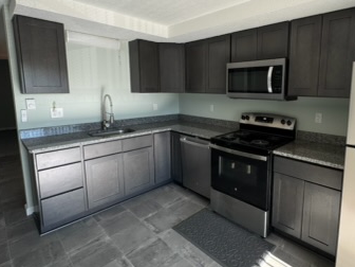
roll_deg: -0.4
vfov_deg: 65.7
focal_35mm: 20
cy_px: 114
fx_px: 205
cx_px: 225
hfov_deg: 80.0
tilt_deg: -7.9
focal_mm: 2.22
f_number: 2.2
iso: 64
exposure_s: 1/99
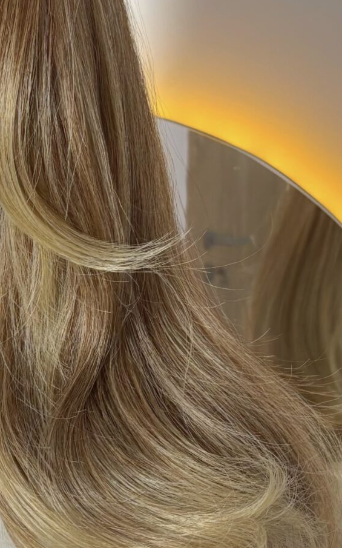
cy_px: 323
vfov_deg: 26.4
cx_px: -84
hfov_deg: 16.0
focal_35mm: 78
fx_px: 1164
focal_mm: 5.96
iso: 100
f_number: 1.6
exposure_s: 1/100
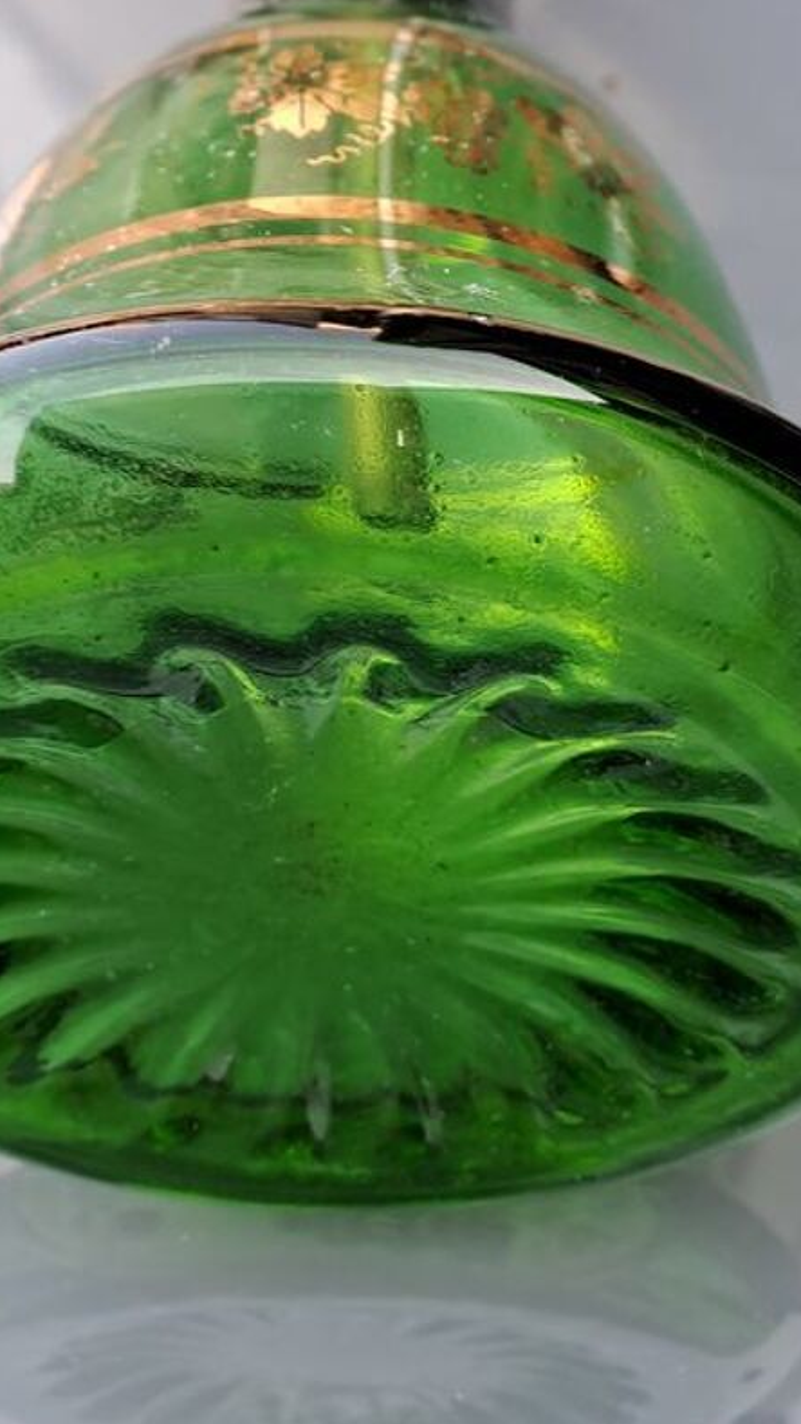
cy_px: 331
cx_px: 408
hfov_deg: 26.0
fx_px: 1736
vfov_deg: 43.0
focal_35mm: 46
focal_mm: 4.65
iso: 40
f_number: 1.8
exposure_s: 1/50
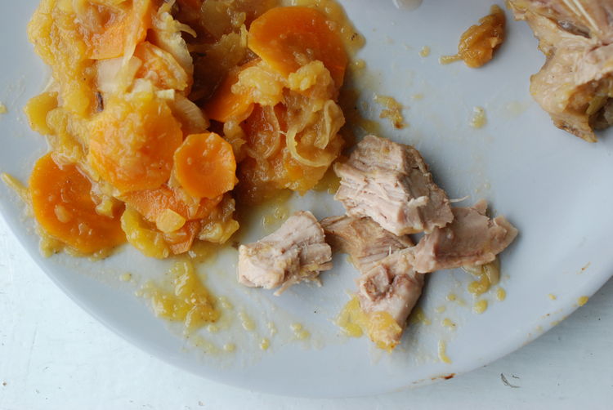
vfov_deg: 22.7
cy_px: 205
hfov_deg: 33.4
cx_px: 306
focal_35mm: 60
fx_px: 1023
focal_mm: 40
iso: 640
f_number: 6.3
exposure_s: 1/100
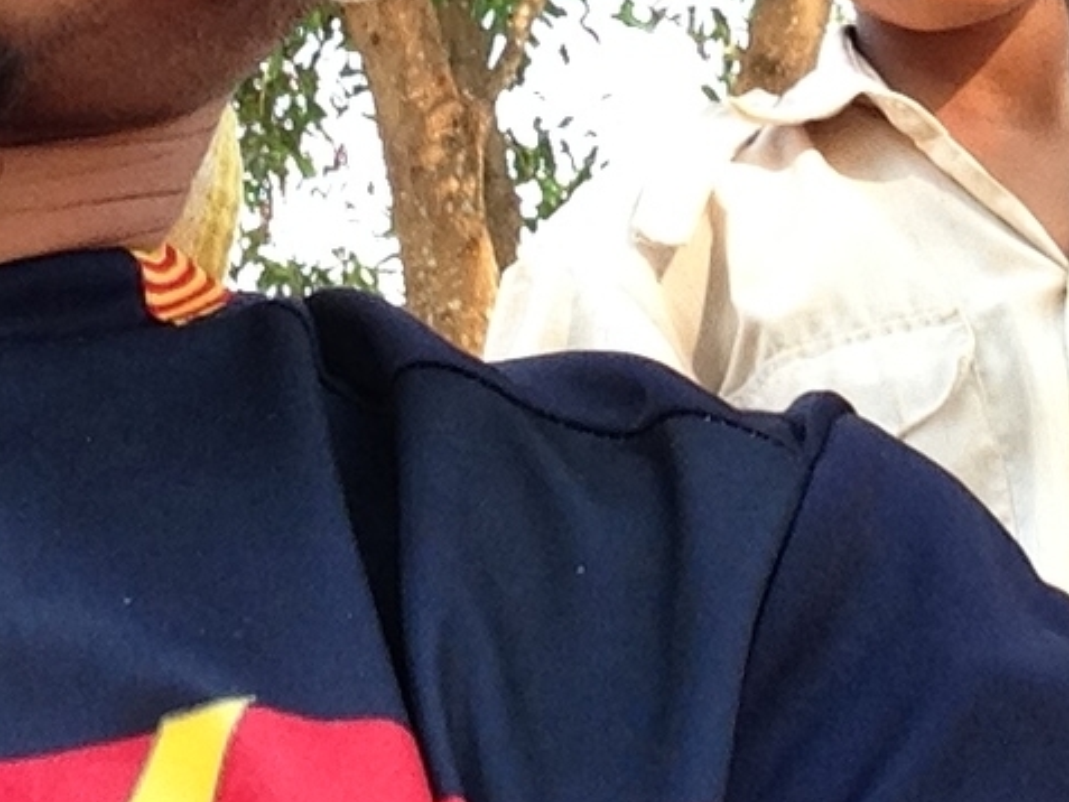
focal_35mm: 88
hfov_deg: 21.7
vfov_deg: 16.1
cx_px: 975
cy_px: -177
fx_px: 2718
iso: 40
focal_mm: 2.18
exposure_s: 1/120
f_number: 2.4
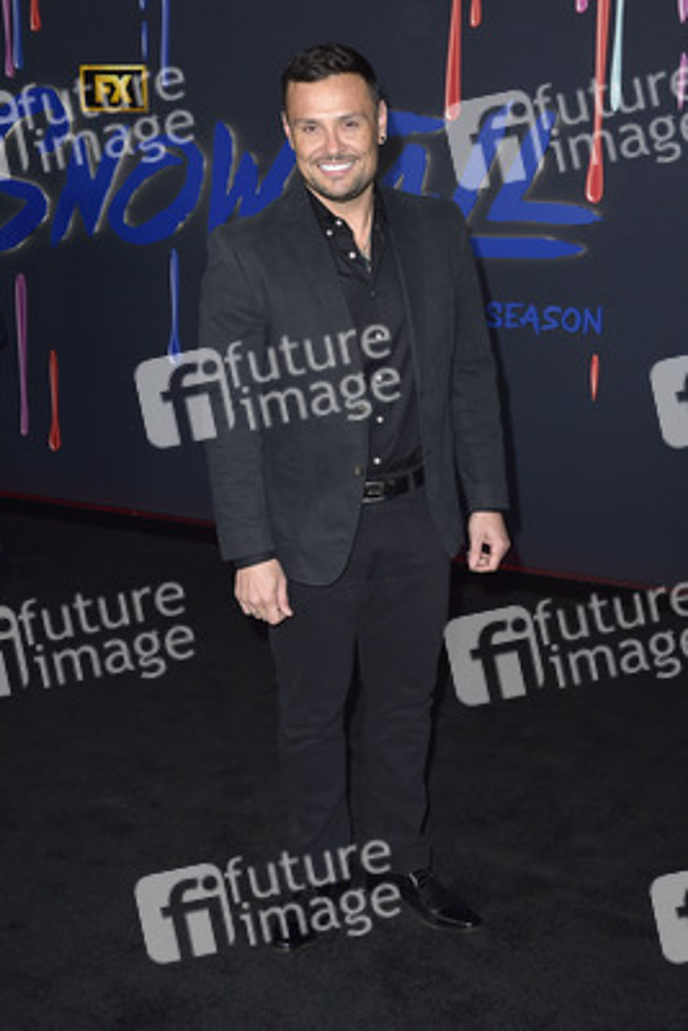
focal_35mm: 48
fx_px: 1375
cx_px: 344
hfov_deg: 28.1
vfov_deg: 41.1
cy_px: 516
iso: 400
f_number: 6.3
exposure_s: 1/250
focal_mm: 48
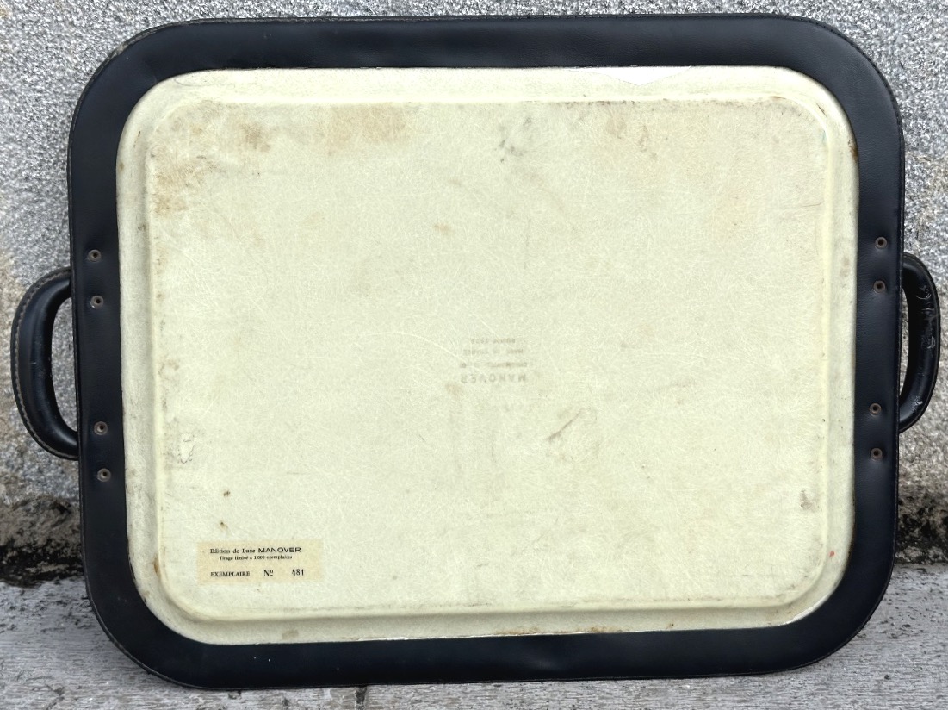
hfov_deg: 39.7
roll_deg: +0.9
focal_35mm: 48
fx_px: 1314
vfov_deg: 30.2
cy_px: 355
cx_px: 474
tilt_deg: -24.2
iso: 64
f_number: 1.78
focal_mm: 6.86
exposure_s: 1/1721
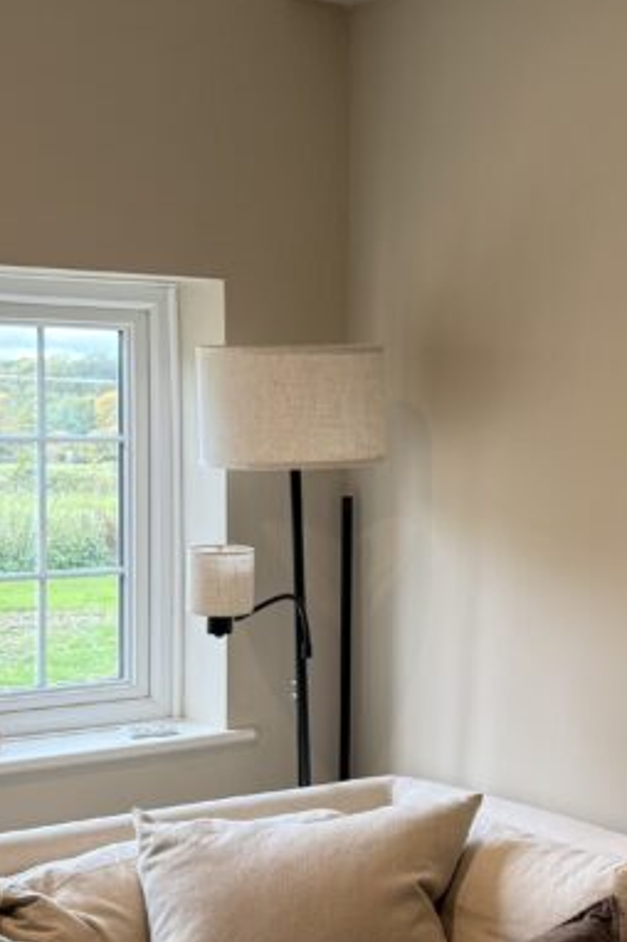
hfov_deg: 19.4
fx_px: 1753
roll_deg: -1.0
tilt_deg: -1.9
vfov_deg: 30.1
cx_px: 689
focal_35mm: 67
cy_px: 478
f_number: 1.78
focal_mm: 6.76
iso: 160
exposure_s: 1/100
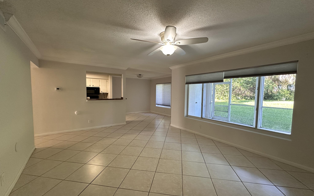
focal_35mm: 15
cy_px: 101
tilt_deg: -3.6
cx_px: 158
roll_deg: -0.6
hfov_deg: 101.5
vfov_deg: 74.8
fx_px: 128
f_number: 2.2
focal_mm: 2.22
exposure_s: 1/120
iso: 250
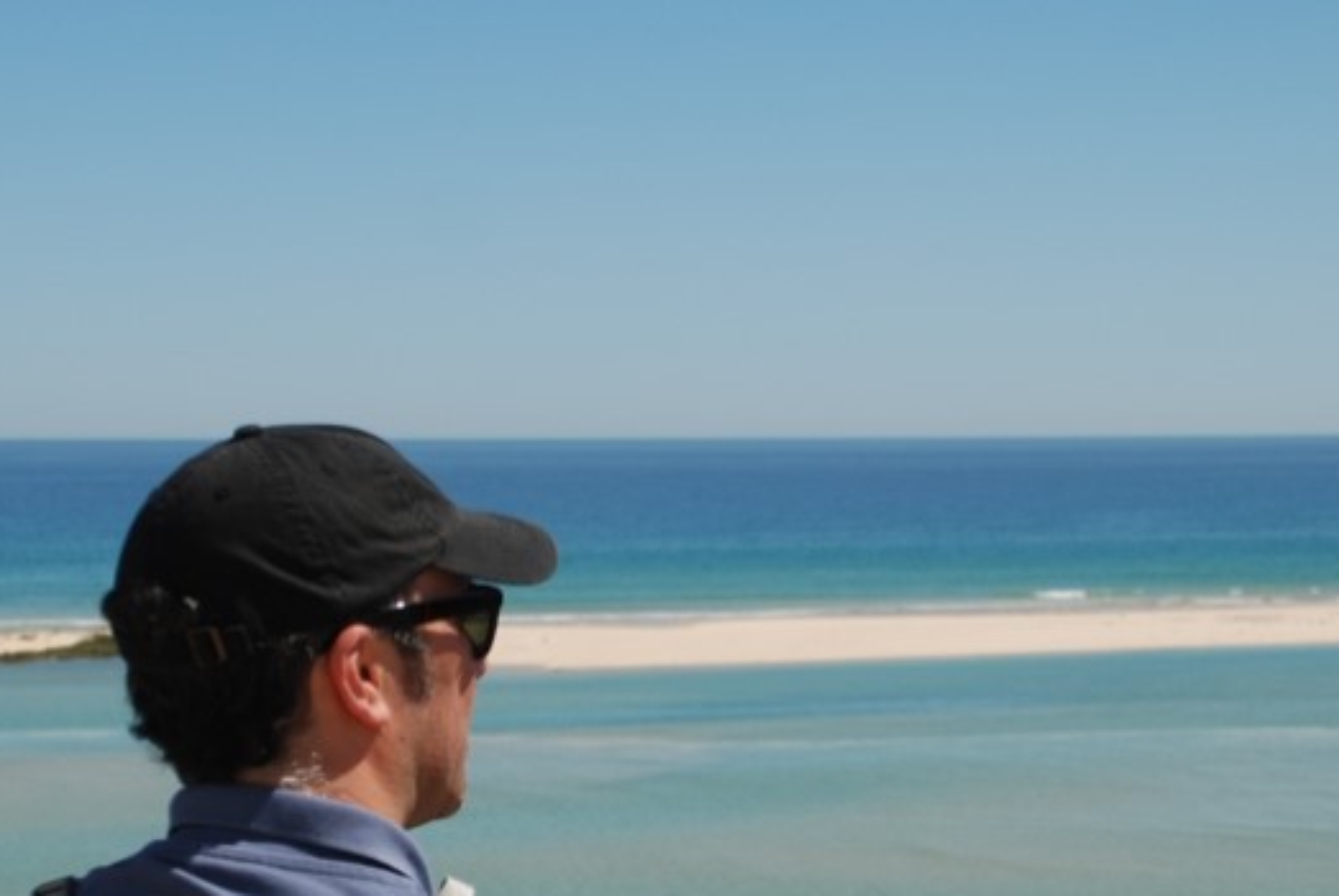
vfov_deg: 14.2
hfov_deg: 21.2
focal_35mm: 96
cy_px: 737
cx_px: 573
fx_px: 3575
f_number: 4
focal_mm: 28
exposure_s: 1/640
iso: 100
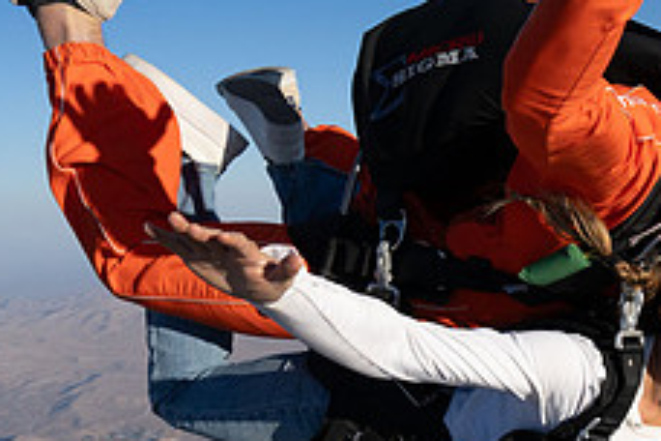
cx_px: 757
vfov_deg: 21.8
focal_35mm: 61
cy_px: 393
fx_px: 1120
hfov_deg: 29.2
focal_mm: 24
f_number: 9
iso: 800
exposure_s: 1/2000
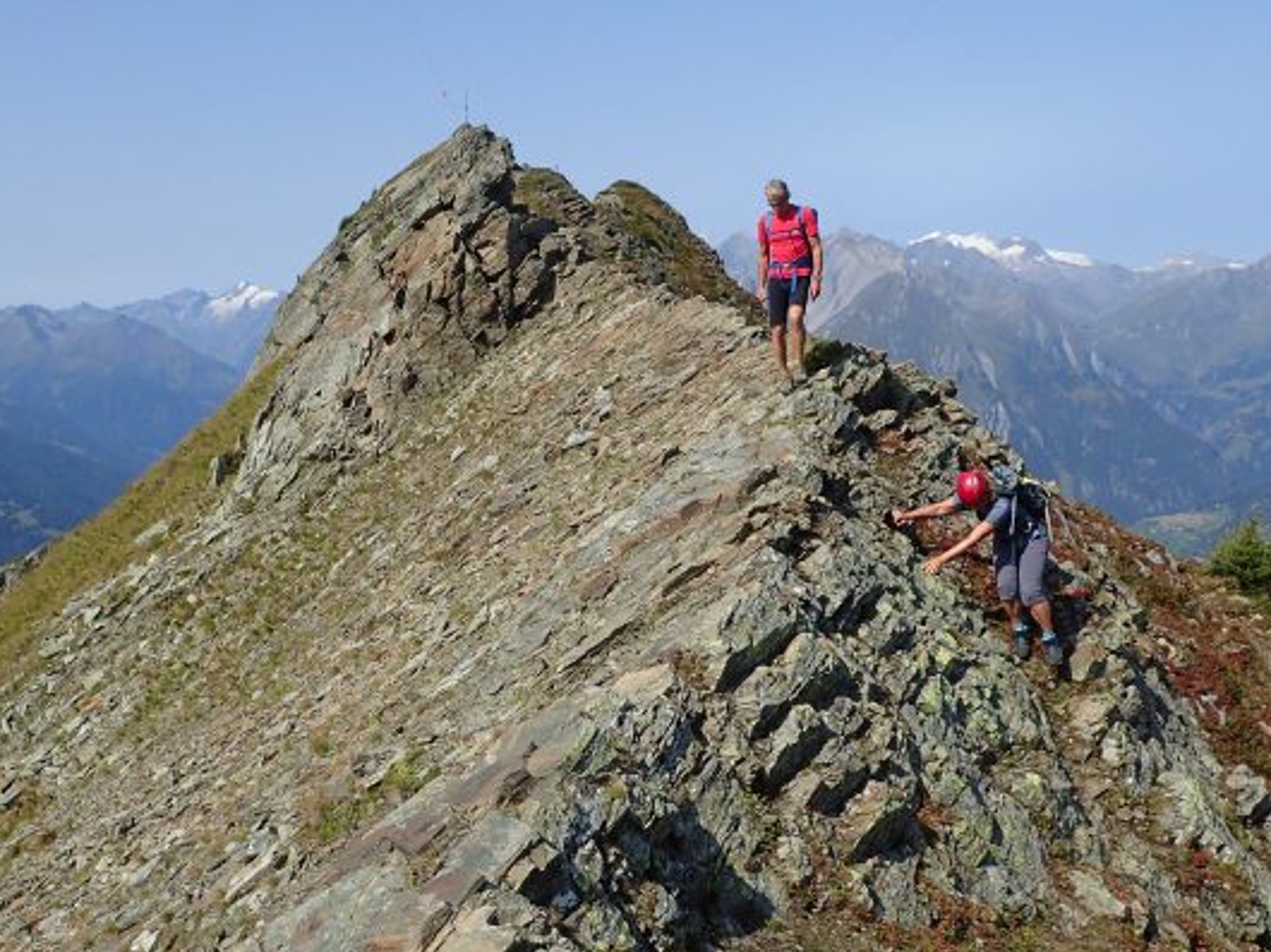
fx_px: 1358
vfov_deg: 38.5
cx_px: 542
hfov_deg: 50.0
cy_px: 549
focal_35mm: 37
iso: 200
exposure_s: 1/500
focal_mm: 4.5
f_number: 8
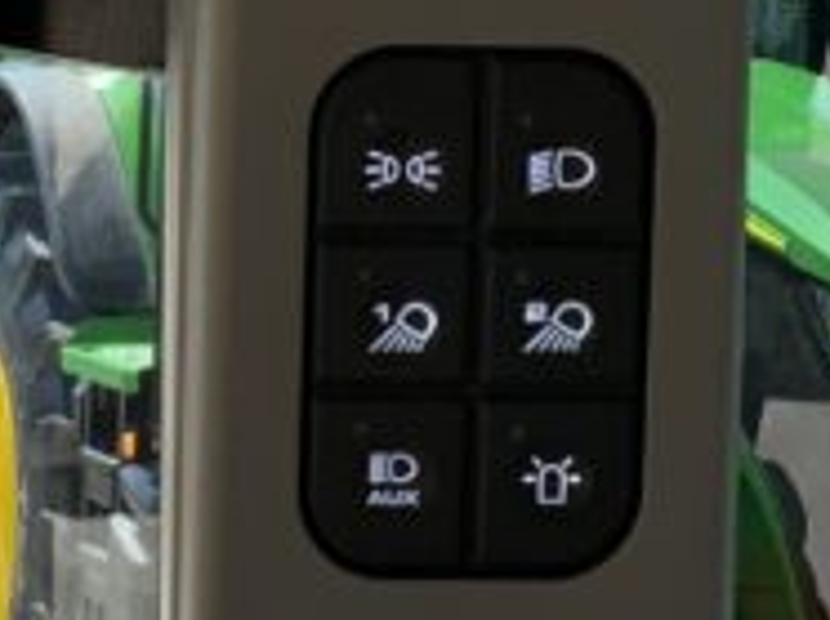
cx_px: 638
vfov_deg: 9.2
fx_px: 3831
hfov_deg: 12.3
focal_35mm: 160
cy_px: -80
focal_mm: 3
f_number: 1.8
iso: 16
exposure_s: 1/556
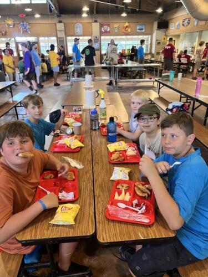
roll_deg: +1.3
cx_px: 104
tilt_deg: -23.0
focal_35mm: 26
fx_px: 208
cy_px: 138
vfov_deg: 67.3
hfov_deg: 53.1
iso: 320
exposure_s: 1/60
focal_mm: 5.7
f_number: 1.5
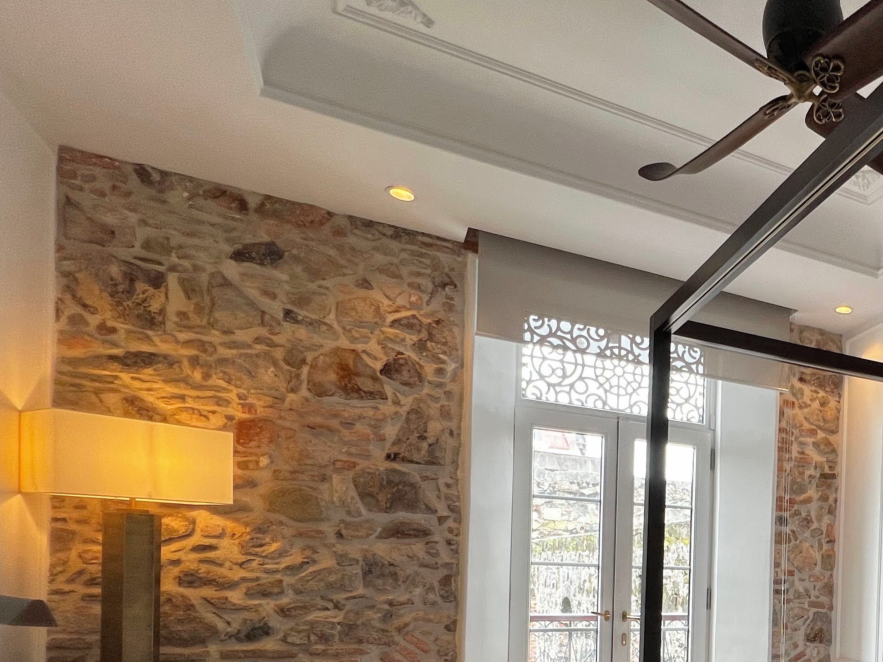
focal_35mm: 27
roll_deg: -1.6
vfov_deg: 46.6
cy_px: 590
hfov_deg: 54.3
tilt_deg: +0.2
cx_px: 839
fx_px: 689
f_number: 1.8
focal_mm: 1.57
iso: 64
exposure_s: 1/120
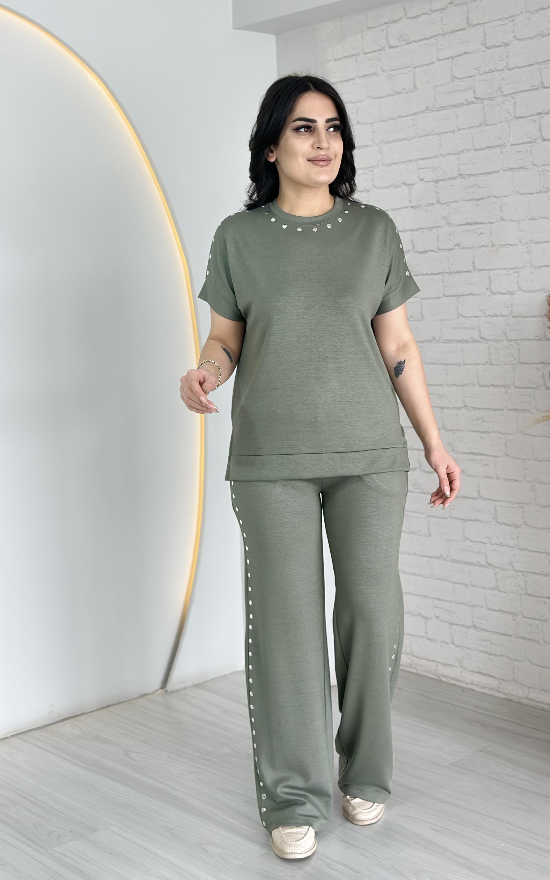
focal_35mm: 51
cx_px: 328
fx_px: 1223
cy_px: 439
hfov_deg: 25.3
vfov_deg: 39.6
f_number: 1.78
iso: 80
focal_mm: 6.86
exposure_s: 1/245
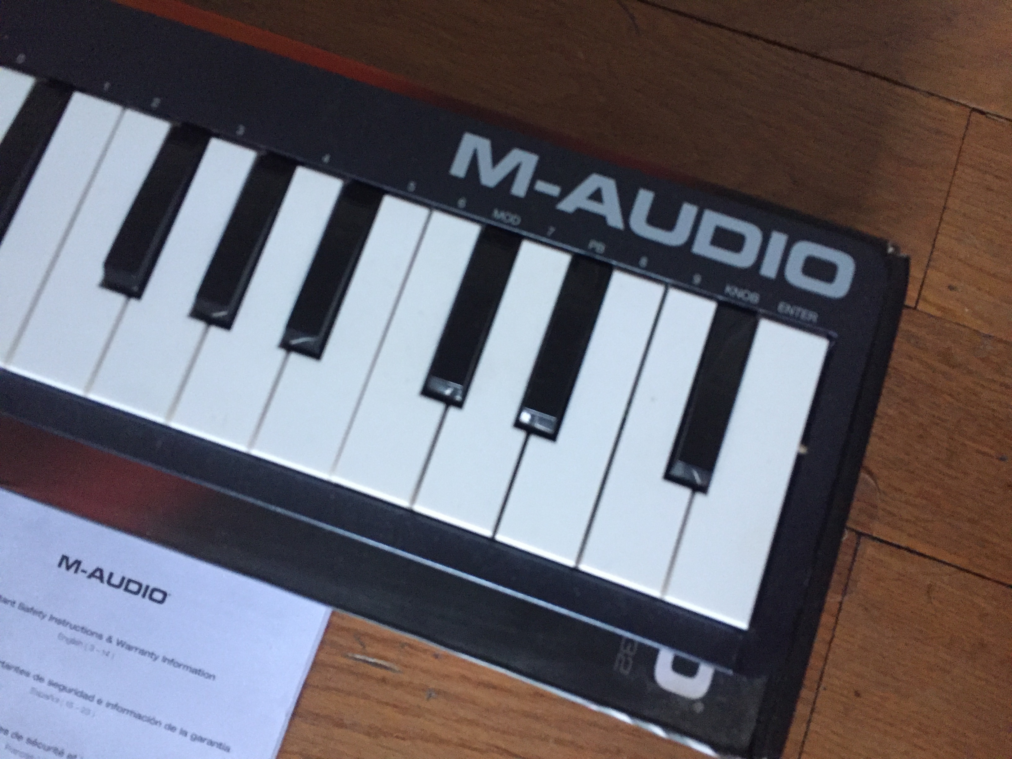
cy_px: 380
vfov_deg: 48.2
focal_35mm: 29
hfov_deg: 61.7
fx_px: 848
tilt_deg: -78.8
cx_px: 506
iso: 320
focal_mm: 4.15
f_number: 2.2
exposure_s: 1/33
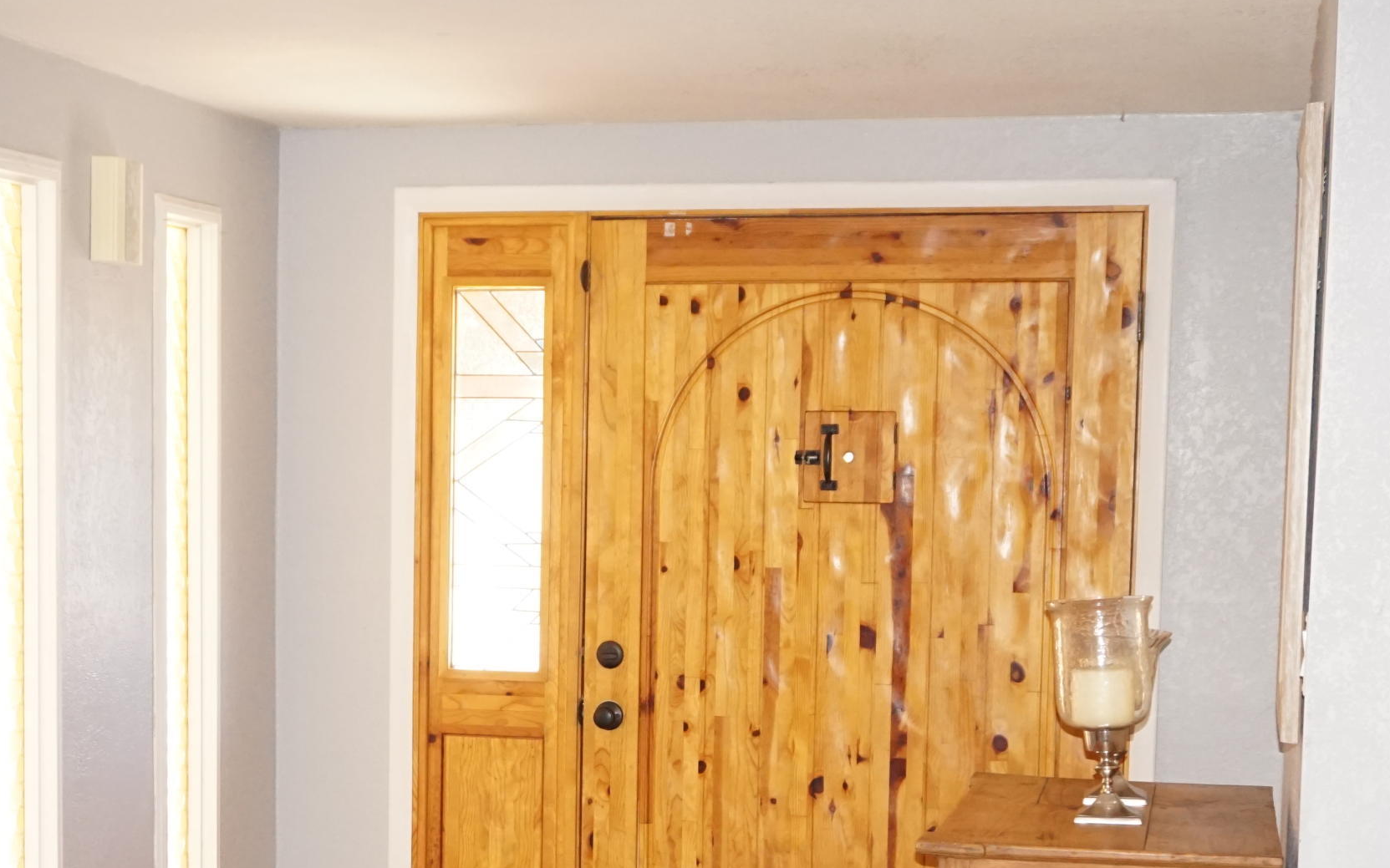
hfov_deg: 29.7
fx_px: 2611
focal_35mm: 69
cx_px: 517
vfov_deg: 18.6
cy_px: 743
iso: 2000
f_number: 4.5
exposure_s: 1/160
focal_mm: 25
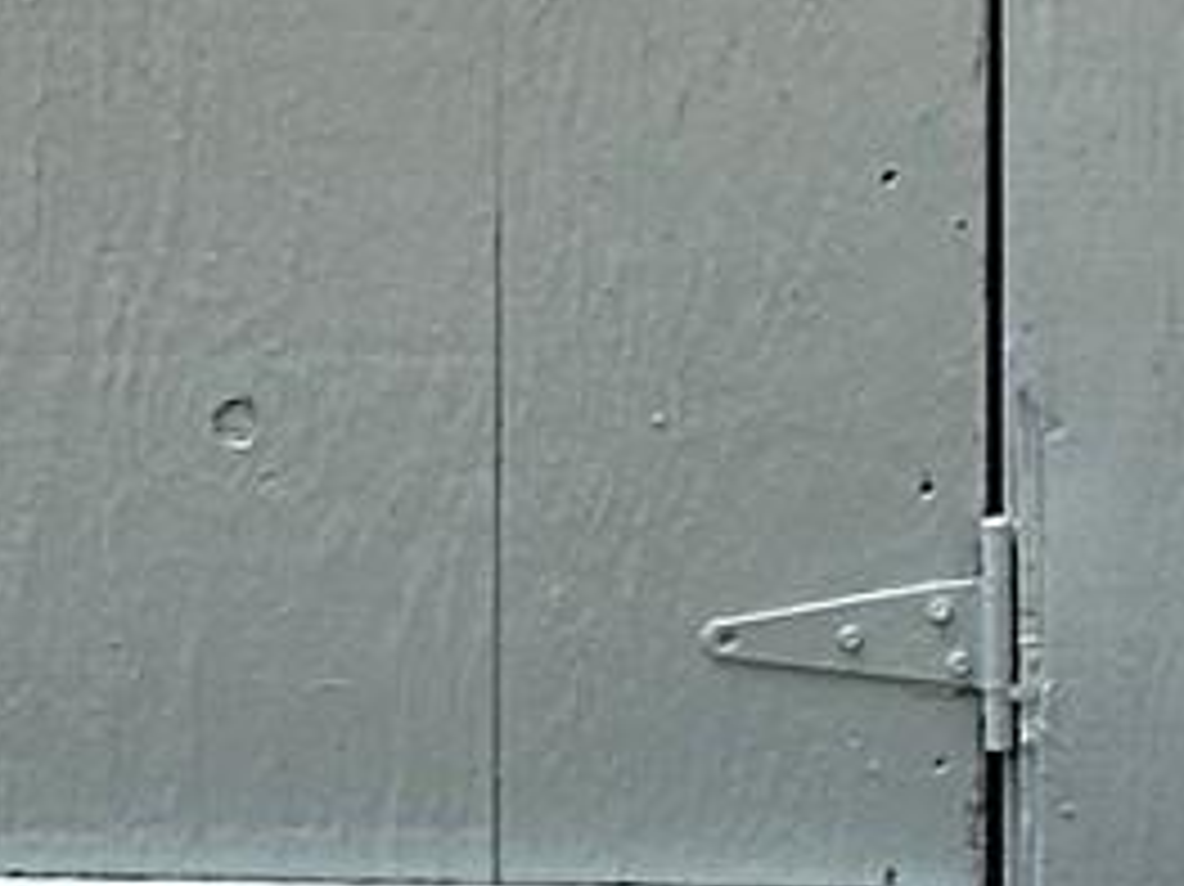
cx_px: 1261
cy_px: -1192
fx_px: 12786
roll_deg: -1.4
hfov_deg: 5.3
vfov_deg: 3.9
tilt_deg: -5.2
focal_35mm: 374
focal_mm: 6.86
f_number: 1.78
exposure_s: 1/380
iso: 64
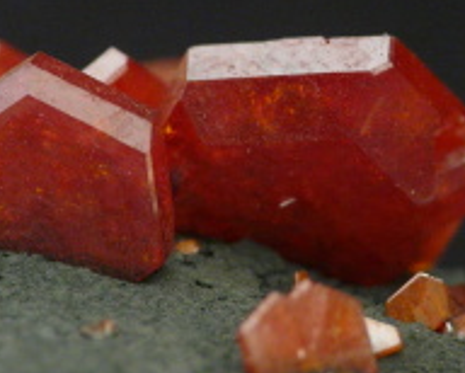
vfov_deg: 5.0
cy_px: 160
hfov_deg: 6.2
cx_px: 157
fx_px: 4312
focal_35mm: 313
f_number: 3.6
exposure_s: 1/8
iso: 400
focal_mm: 25.3
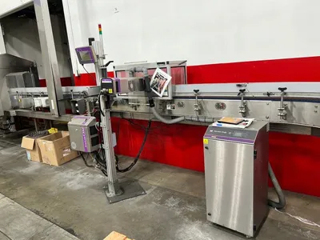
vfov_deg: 53.1
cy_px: 120
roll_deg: +4.4
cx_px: 160
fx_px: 240
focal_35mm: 26
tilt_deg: -12.5
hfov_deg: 67.3
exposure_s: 1/60
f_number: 1.5
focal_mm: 5.7
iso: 64
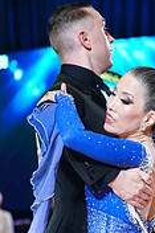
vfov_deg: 8.8
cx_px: 85
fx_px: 1495
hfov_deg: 5.9
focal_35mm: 231
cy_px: 290
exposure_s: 1/400
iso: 2000
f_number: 2.8
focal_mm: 70
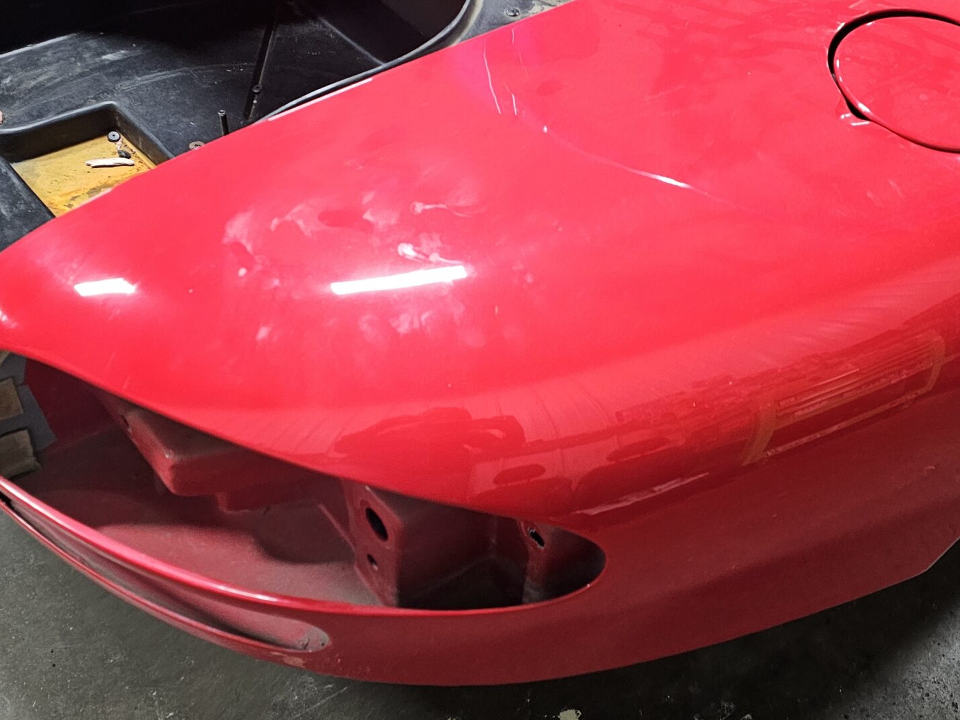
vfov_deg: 35.1
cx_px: 547
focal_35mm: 41
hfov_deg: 45.7
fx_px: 1137
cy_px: 342
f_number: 1.7
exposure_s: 1/120
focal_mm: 6.3
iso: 800
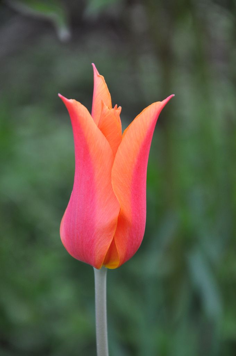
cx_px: 118
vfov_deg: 13.1
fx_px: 1553
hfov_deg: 8.7
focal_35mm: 158
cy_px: 178
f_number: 5.6
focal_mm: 105
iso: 720
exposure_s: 1/125
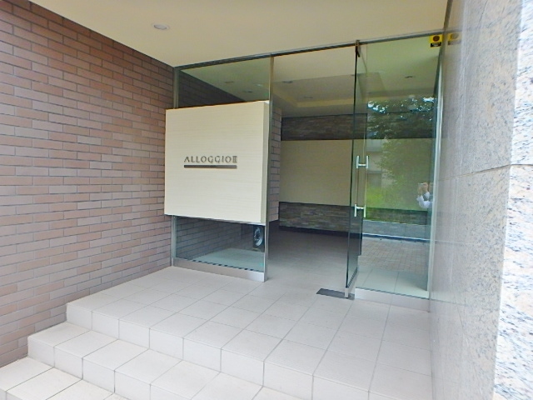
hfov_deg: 79.0
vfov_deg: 63.4
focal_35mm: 21
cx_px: 266
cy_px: 200
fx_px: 323
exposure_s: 1/60
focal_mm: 3.7
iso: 160
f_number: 3.5
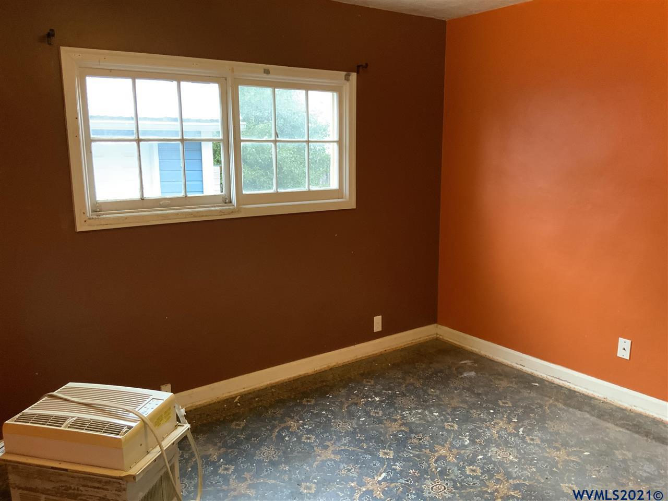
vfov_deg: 48.2
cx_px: 334
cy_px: 250
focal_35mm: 29
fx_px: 560
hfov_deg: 61.7
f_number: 1.8
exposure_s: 1/40
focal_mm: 3
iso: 320
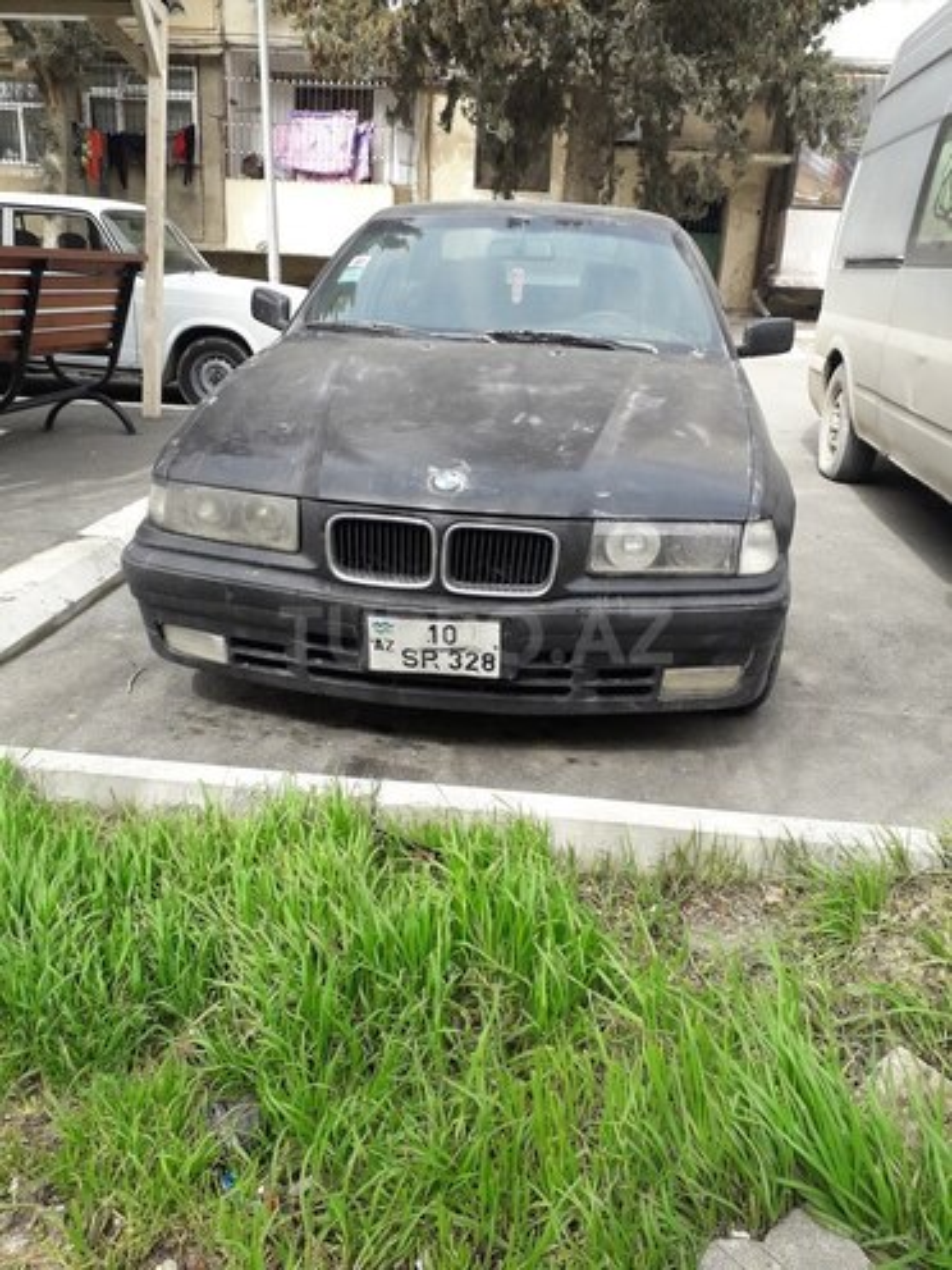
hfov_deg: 51.4
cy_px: 635
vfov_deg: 65.3
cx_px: 476
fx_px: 990
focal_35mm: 27
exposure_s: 1/381
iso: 40
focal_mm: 3.6
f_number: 1.9
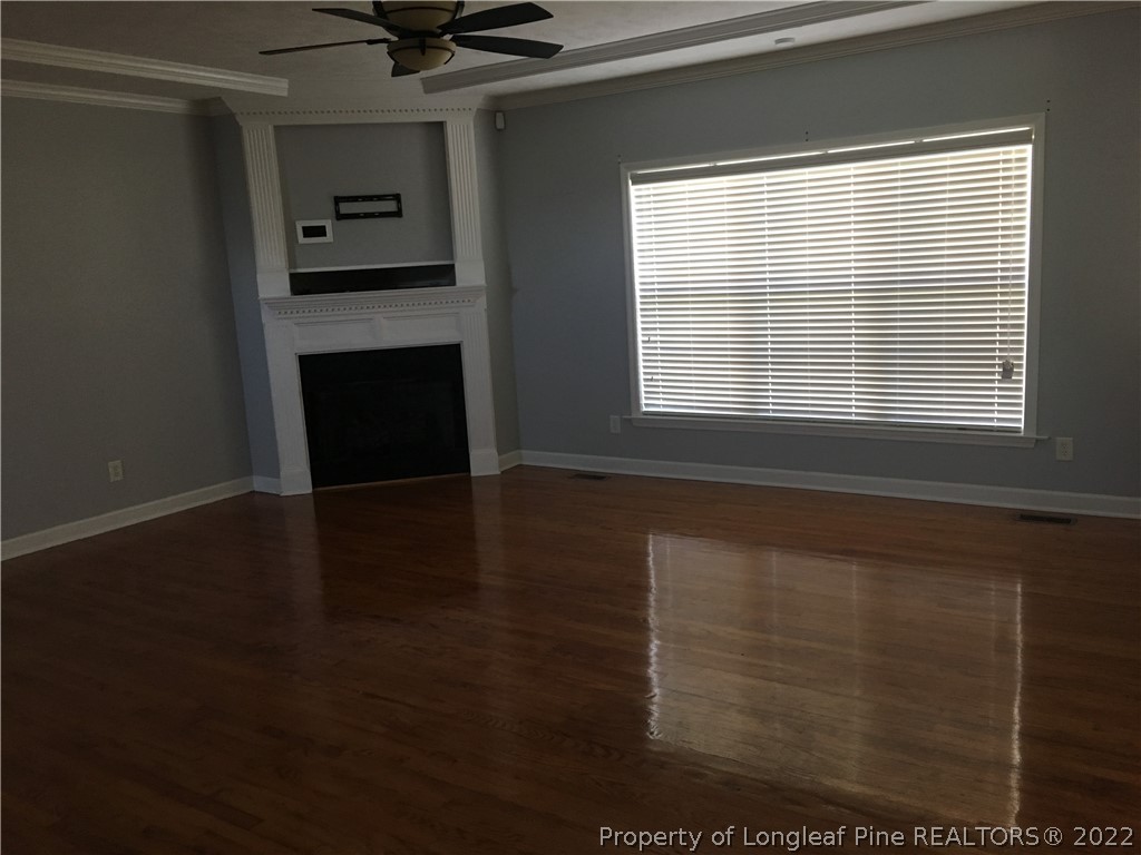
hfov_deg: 61.7
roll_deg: +3.6
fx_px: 956
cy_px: 428
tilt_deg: -10.5
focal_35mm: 29
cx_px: 570
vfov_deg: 48.2
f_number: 2.2
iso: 125
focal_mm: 4.15
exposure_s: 1/30
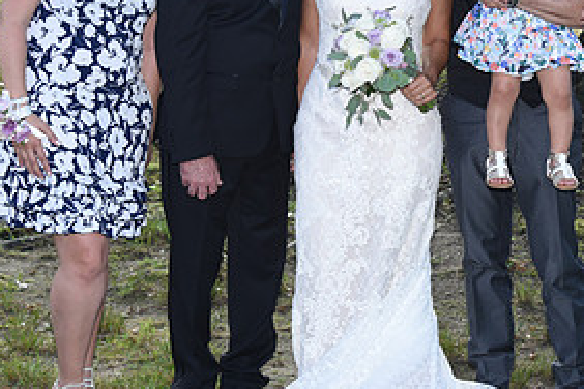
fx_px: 1833
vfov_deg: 12.1
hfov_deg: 18.0
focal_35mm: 113
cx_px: 393
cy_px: 127
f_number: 5
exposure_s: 1/200
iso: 400
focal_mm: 55
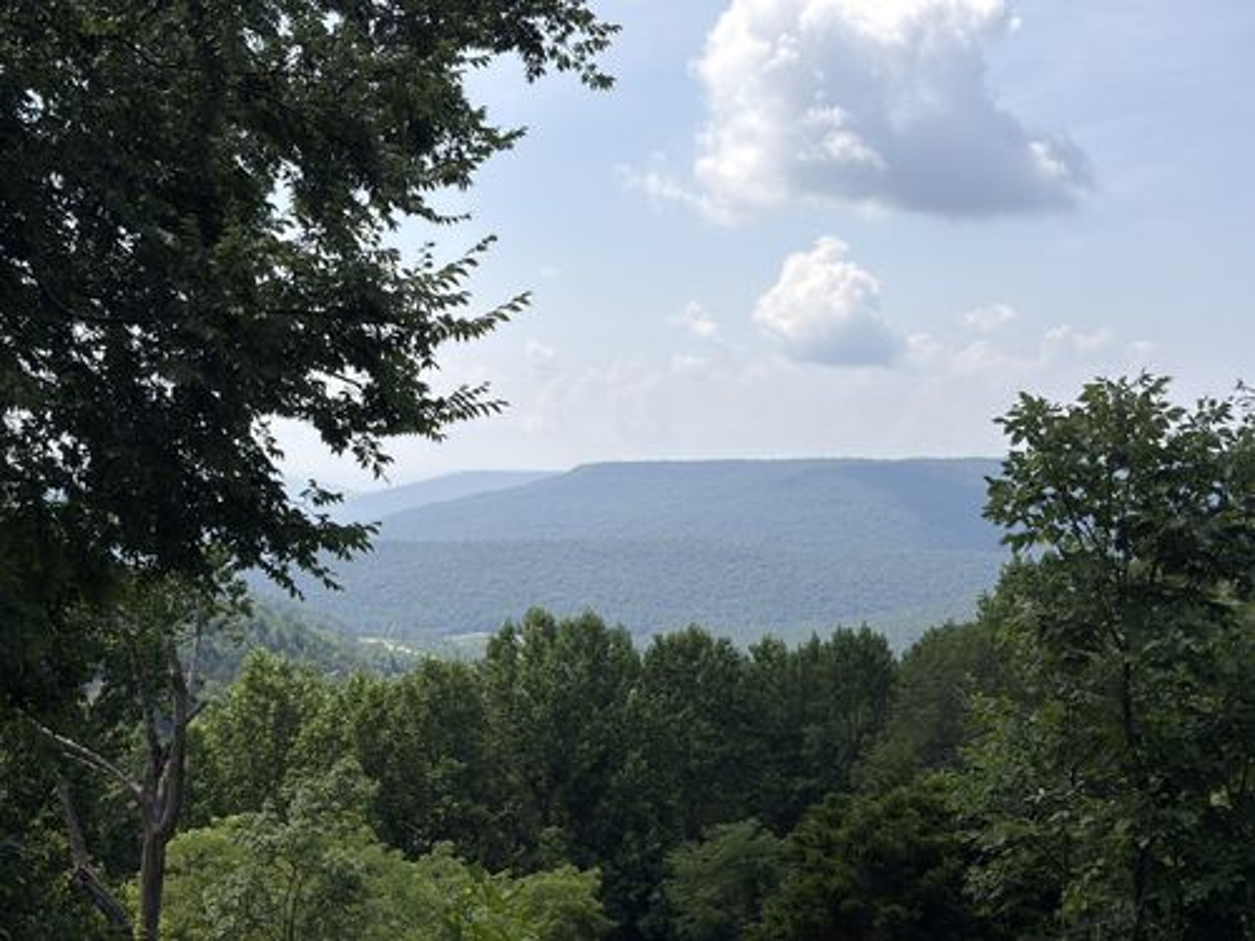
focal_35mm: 52
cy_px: 470
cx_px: 628
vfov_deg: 28.0
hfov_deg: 36.8
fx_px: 1885
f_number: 1.6
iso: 32
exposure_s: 1/4065
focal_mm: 5.96
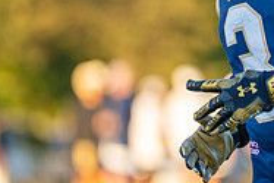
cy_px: 20
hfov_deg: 3.7
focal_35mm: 548
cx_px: 365
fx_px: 4174
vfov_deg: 2.5
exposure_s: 1/2500
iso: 640
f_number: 2.8
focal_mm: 150
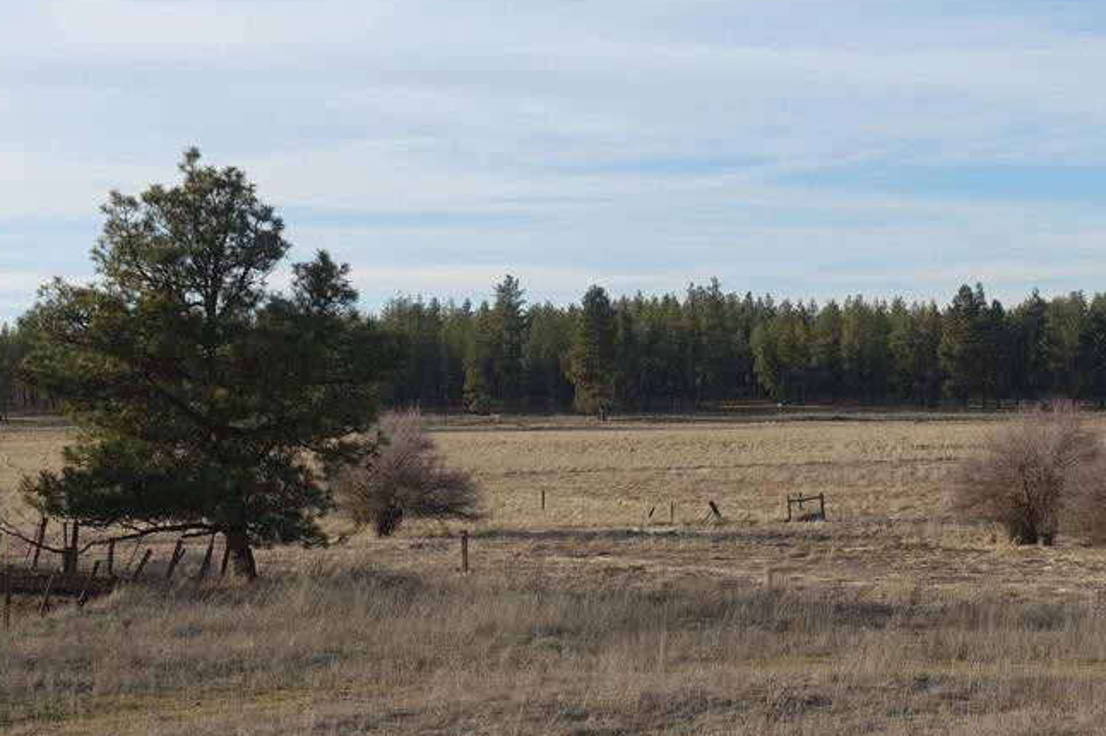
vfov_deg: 16.2
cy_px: 435
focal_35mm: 84
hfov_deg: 24.2
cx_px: 476
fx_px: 2579
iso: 125
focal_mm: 19.48
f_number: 5.6
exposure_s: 1/400
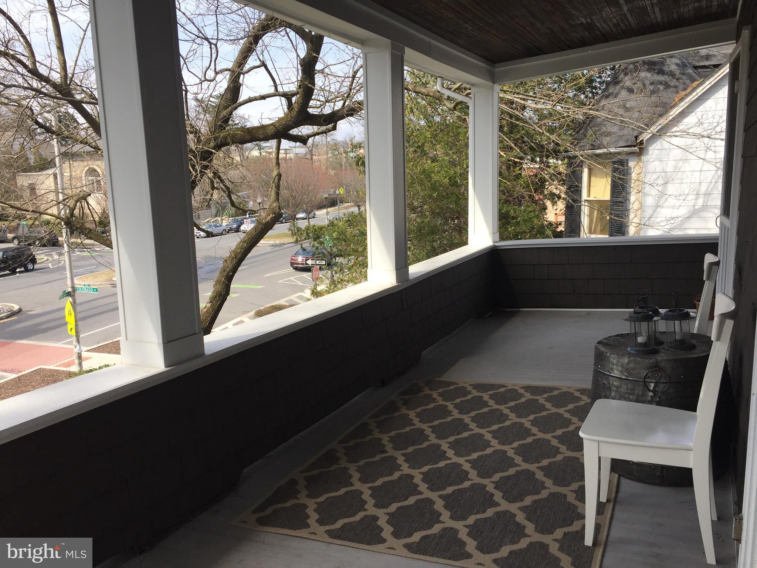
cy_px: 284
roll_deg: +1.5
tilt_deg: -9.4
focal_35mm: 29
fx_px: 634
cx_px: 378
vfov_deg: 48.2
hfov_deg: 61.7
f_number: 2.2
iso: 32
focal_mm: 4.15
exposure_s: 1/775
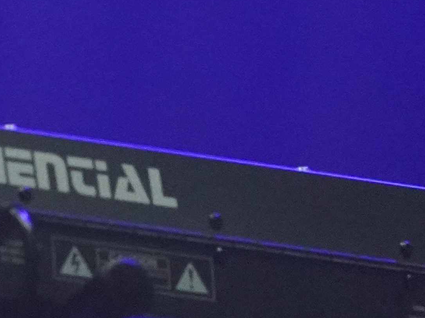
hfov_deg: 1.9
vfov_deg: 1.4
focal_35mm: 1060
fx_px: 13014
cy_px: -136
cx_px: -321
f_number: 2.8
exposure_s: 1/250
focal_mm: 200
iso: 12800
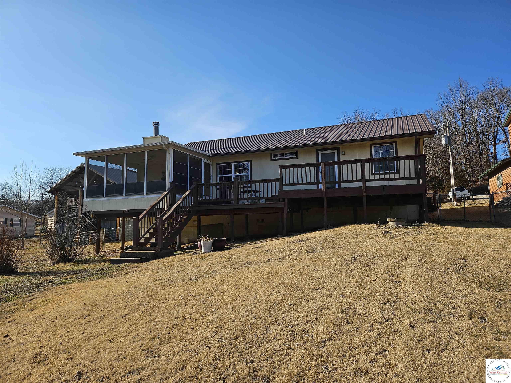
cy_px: 192
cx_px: 256
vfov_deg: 56.8
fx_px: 354
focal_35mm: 24
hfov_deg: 71.6
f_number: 1.8
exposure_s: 1/3026
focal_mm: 5
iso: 50
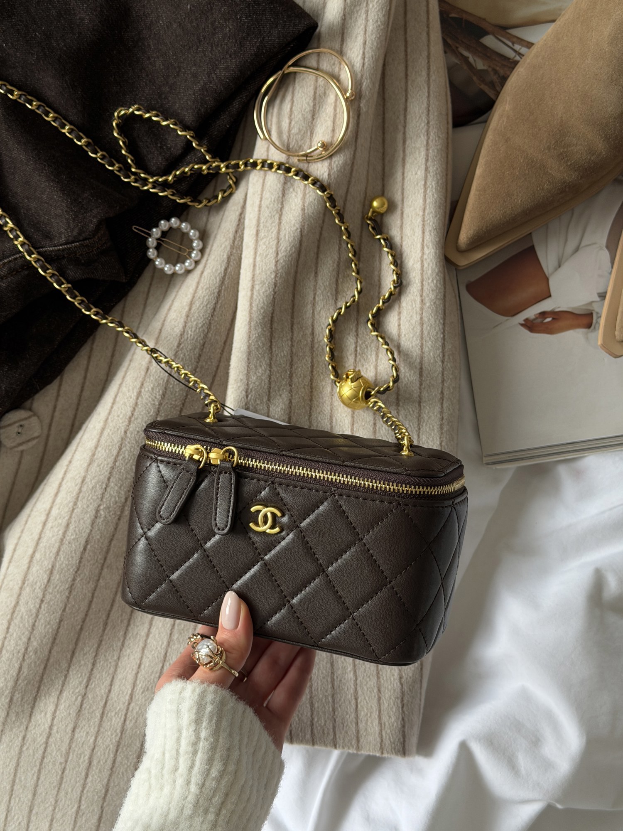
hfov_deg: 30.3
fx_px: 1152
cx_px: 312
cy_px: 416
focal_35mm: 48
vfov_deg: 39.7
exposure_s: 1/122
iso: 50
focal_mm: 6.76
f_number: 1.78
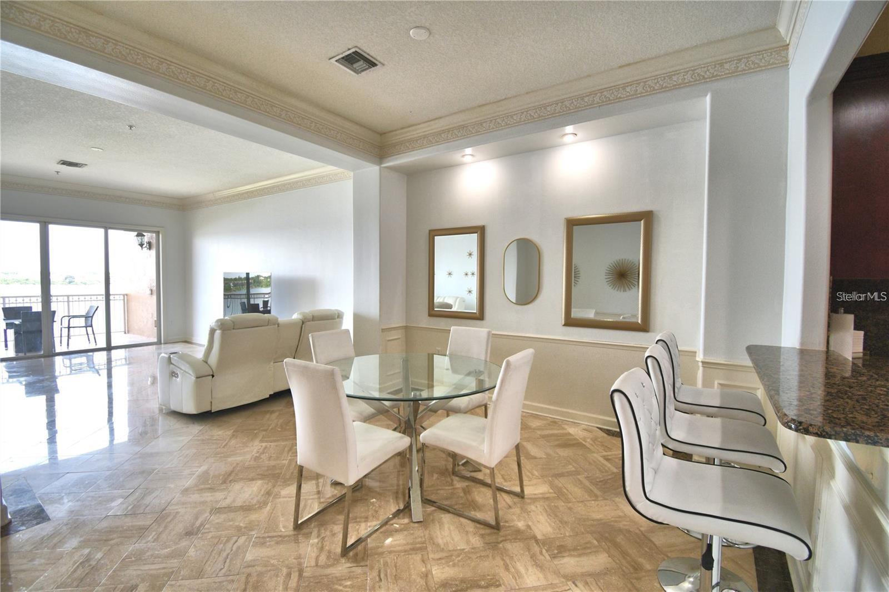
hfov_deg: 100.4
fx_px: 370
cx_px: 444
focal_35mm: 15
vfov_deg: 77.3
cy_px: 296
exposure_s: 1/125
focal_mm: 10
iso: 250
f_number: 4.5
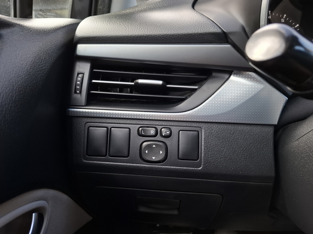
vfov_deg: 58.9
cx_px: 156
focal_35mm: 23
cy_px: 117
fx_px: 208
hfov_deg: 73.9
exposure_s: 1/100
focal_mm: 5.54
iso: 50
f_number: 1.8
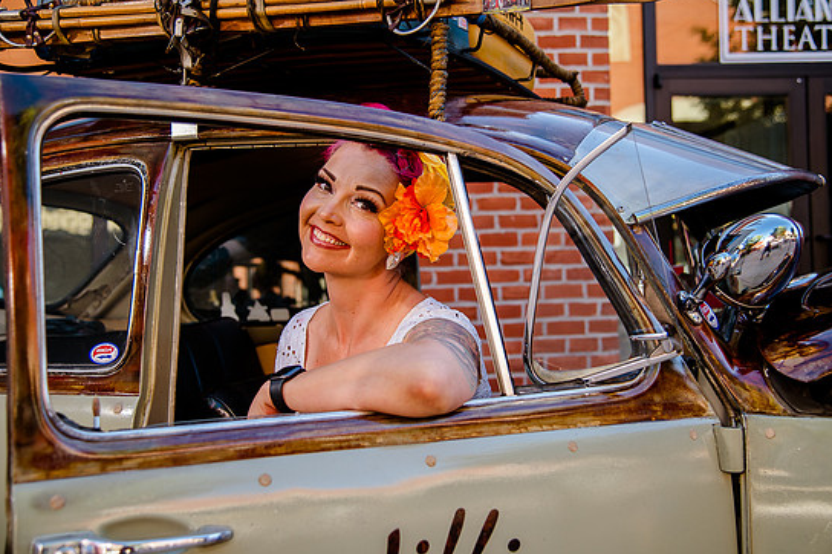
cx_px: 436
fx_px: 1132
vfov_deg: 27.5
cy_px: 263
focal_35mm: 49
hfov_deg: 40.4
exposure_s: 1/320
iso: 500
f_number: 4
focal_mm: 46
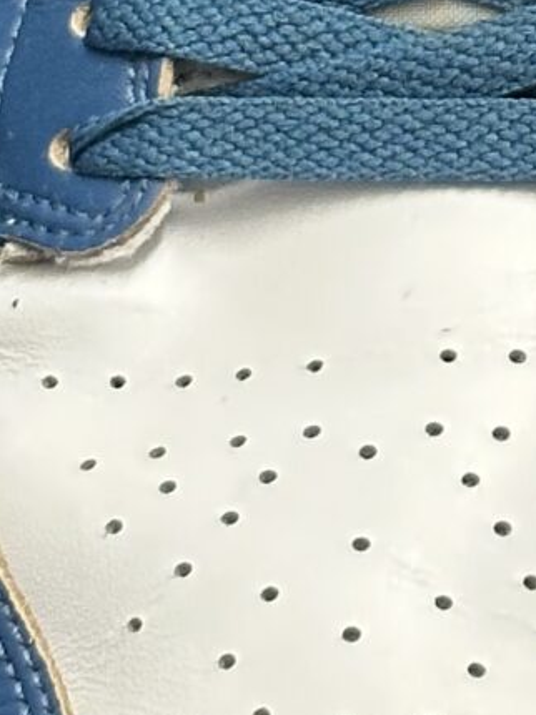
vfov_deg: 6.8
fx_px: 5910
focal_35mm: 286
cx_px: 771
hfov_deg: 5.2
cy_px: -324
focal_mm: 6.86
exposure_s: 1/33
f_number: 1.78
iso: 200
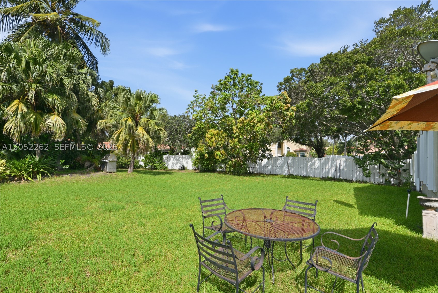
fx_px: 195
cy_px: 146
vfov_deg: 73.8
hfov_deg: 96.7
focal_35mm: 16
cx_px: 219
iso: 320
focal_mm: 16
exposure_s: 1/100
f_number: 20
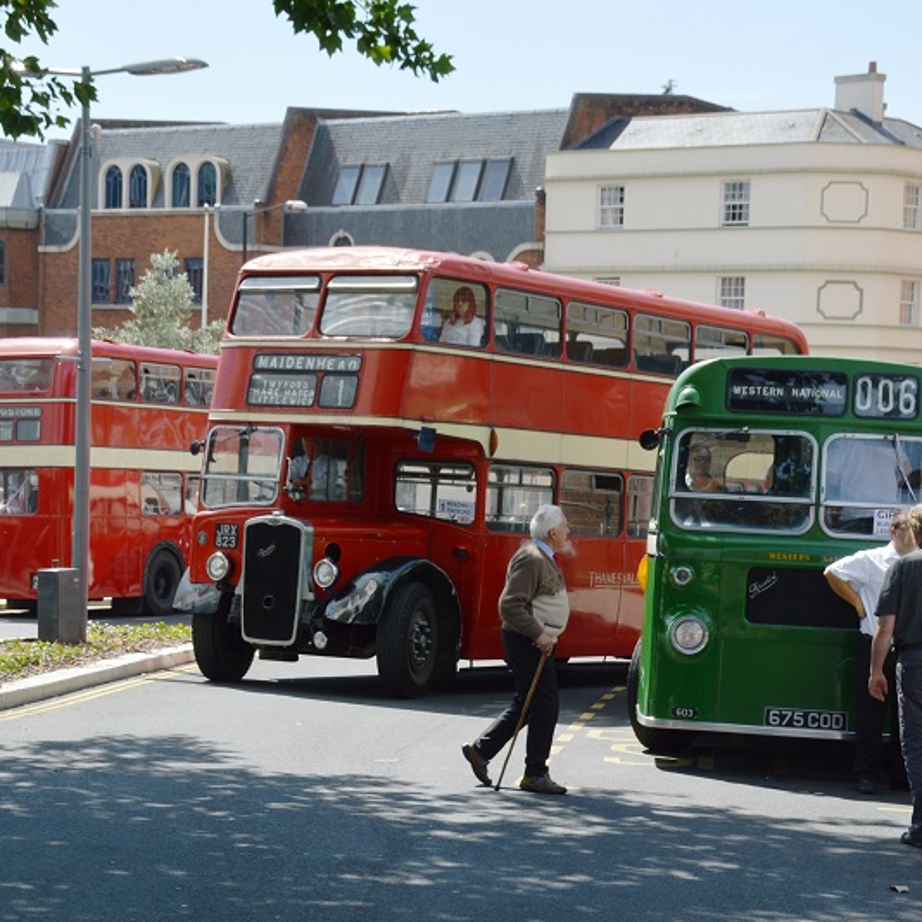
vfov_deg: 21.4
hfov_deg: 21.4
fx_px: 2441
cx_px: 458
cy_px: 509
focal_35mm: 81
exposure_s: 1/200
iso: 100
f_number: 7.1
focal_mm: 34
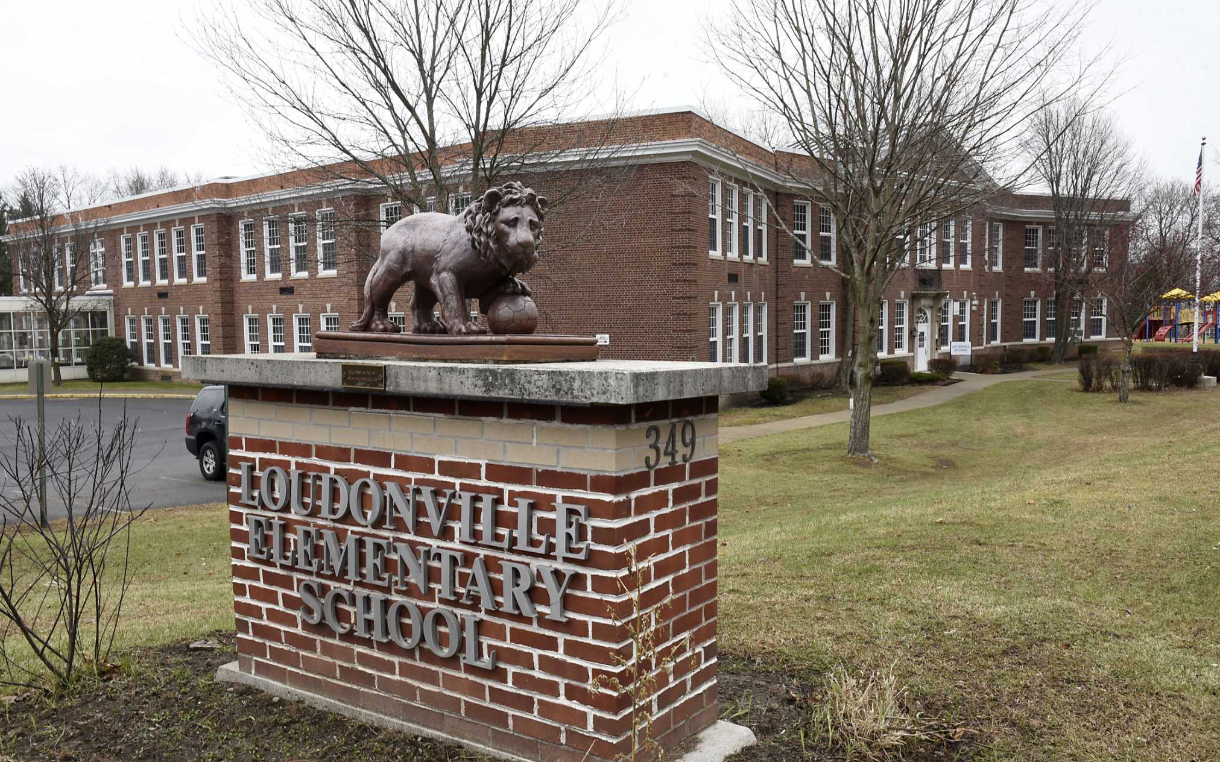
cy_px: 395
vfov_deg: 39.4
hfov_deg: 59.7
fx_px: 1064
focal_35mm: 32
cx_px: 607
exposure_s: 1/60
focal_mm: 31
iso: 1250
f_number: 16
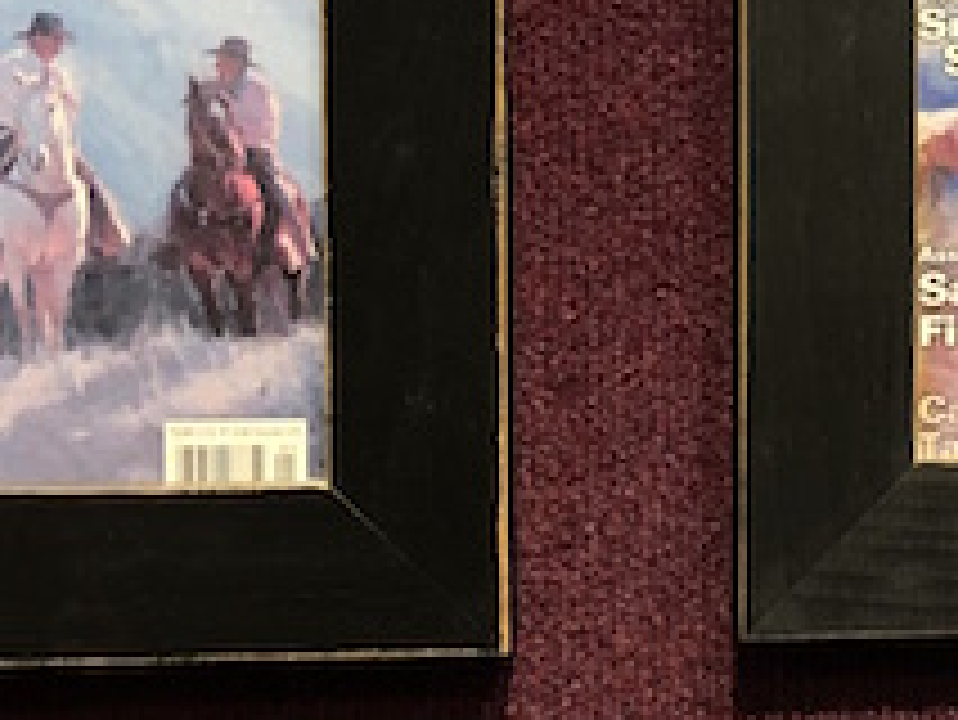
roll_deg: +0.4
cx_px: 1187
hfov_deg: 17.7
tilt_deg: -0.7
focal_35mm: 105
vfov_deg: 13.8
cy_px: -50
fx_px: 2908
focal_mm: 4
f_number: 1.8
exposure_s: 1/15
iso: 50
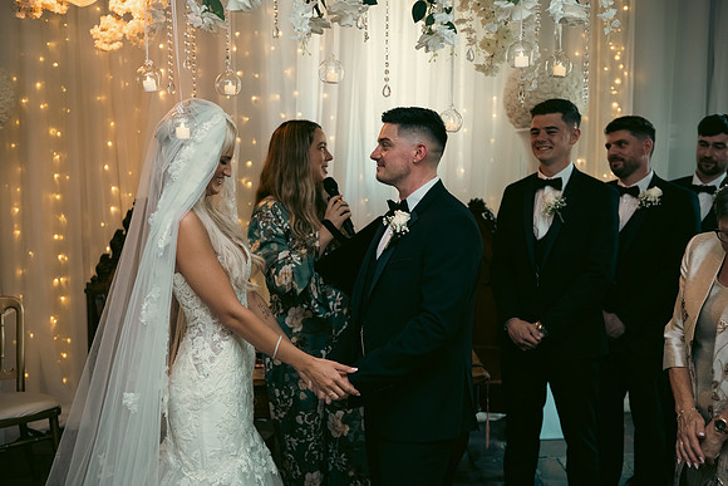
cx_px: 364
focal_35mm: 48
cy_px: 243
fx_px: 971
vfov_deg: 28.1
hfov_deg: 41.1
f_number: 3.5
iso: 1250
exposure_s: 1/160
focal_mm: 48
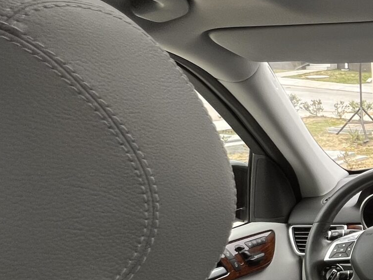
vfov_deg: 32.9
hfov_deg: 27.1
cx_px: 581
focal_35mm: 44
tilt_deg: -9.9
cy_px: 147
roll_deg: -1.1
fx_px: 474
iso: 32
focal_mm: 1.57
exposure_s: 1/501
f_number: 1.8
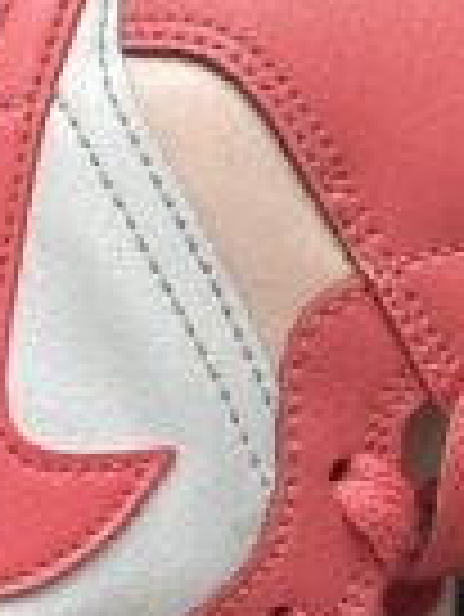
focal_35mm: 280
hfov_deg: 5.2
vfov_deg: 7.0
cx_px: -374
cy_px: 596
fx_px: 4996
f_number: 1.78
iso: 250
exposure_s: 1/60
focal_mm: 6.86
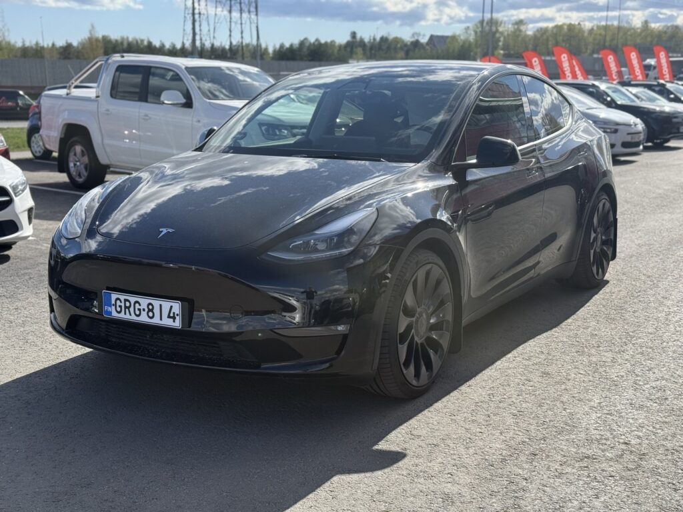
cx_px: 342
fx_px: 947
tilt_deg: -11.4
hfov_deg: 39.7
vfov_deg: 30.3
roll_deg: -1.0
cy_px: 256
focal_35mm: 48
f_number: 1.78
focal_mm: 6.76
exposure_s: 1/4329
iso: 100
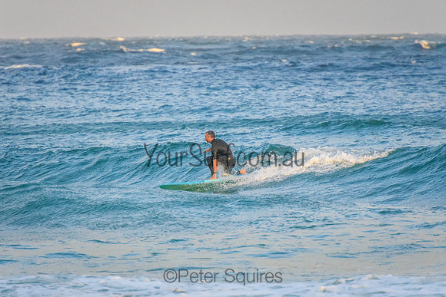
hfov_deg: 3.4
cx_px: 223
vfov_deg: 2.2
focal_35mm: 615
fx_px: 7618
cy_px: 148
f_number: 5.6
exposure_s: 1/1600
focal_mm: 400
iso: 2200
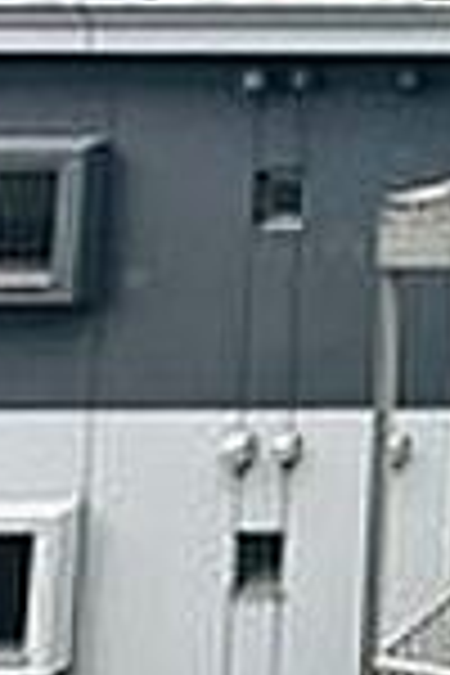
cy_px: -72
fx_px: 1162
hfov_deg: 12.8
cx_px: 1224
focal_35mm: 62
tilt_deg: +4.7
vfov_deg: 29.2
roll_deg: -0.3
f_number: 2.2
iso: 40
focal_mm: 2.22
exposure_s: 1/888
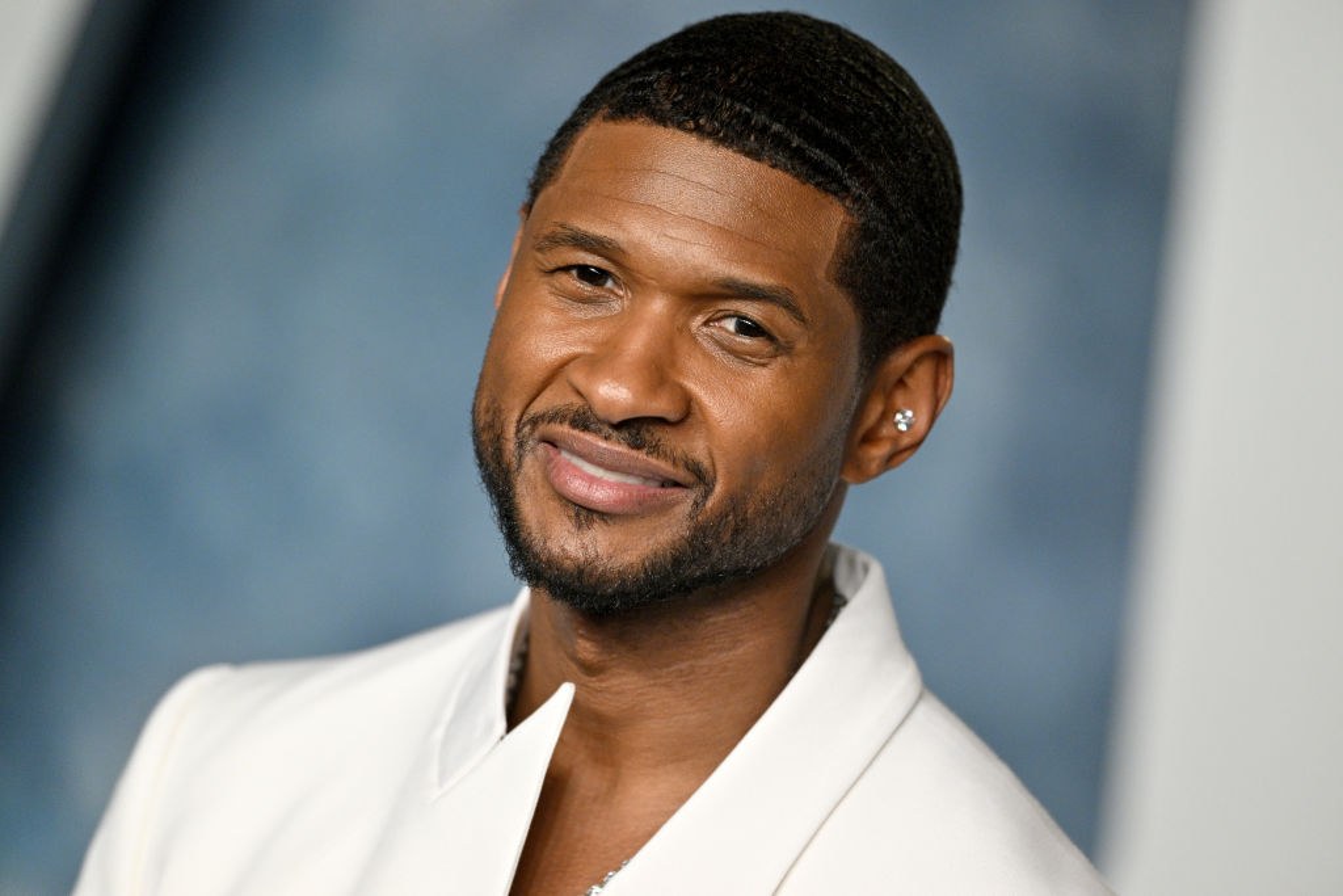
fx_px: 11192
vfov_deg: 4.6
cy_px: 448
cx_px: 672
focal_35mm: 300
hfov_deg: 6.9
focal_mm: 300
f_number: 2.8
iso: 2000
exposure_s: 1/1600
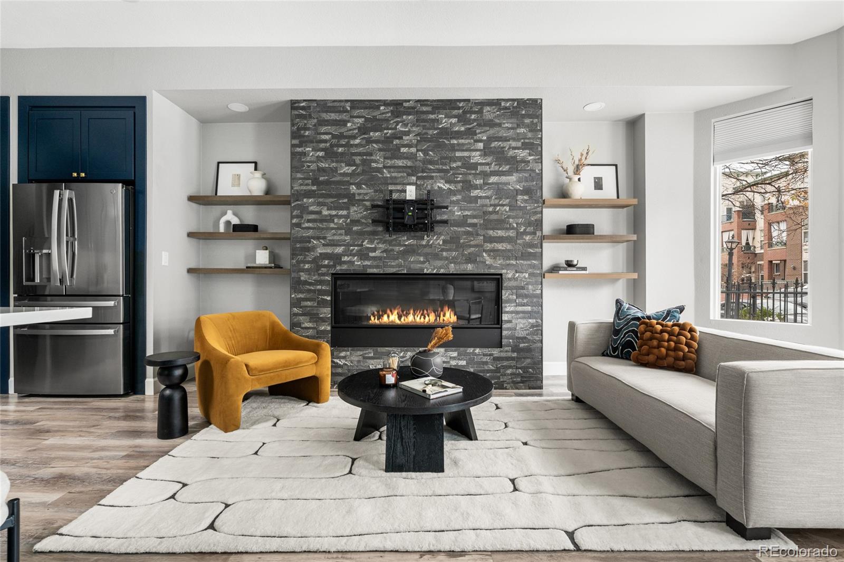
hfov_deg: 93.3
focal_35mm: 17
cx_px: 422
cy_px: 281
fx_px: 398
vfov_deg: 70.4
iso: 400
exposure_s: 1/2
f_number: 8
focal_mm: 17
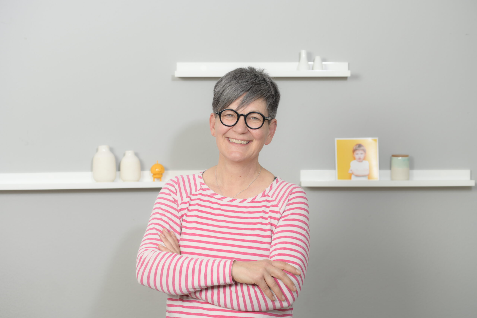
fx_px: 1125
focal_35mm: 85
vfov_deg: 16.0
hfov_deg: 23.9
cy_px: 159
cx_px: 238
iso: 100
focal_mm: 85
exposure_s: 1/100
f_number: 5.6
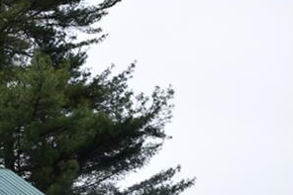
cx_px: -207
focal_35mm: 130
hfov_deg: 14.3
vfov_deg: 10.1
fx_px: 1055
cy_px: 329
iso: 400
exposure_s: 1/400
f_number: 11
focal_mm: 25
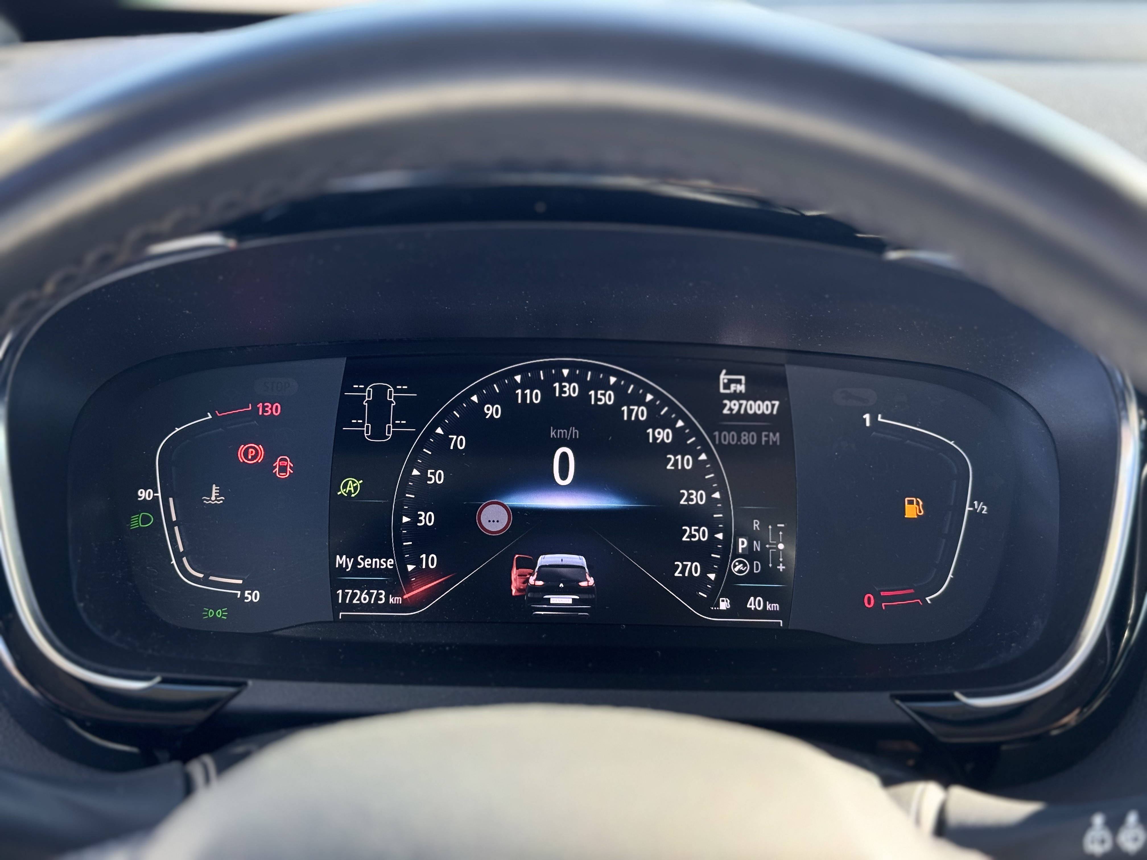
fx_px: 1590
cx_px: 574
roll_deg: +0.2
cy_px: 430
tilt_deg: -19.1
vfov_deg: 30.3
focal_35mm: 48
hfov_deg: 39.7
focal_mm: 6.76
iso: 64
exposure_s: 1/146
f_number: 1.78
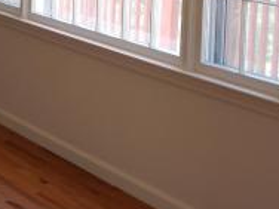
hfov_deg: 14.2
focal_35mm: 133
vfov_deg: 10.9
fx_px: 1072
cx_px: -88
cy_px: -49
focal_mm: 7.6
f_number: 4.2
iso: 160
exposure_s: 1/30
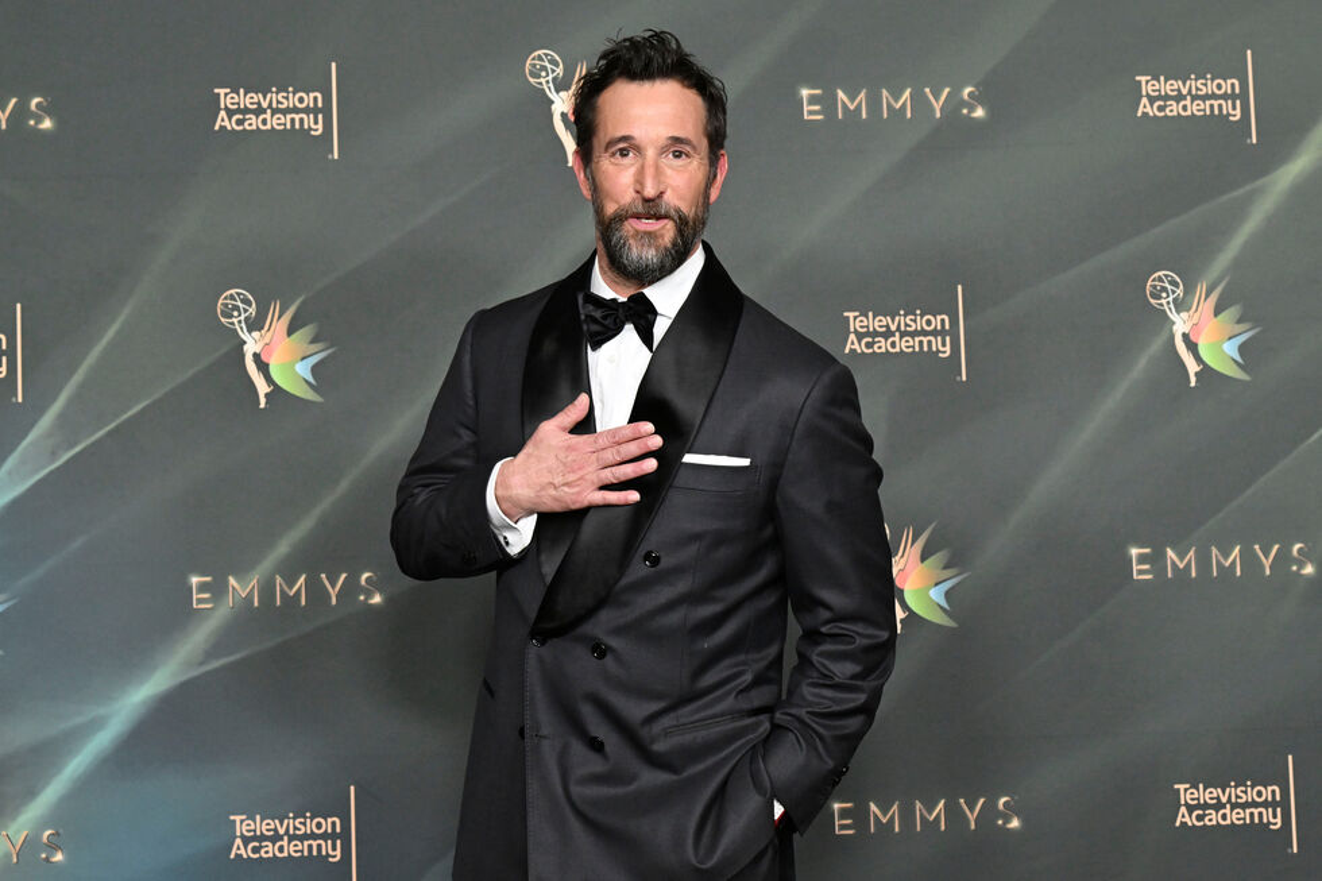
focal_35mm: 69
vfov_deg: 19.7
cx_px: 661
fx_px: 2533
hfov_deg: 29.2
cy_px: 440
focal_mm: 69
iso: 1600
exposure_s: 1/250
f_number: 5.6
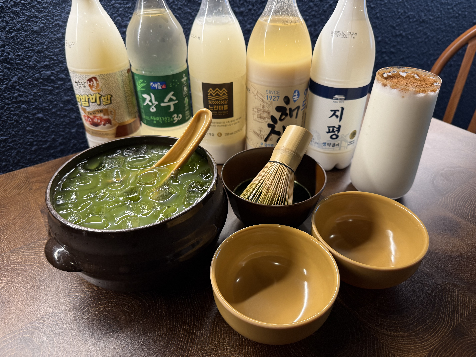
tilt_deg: -35.3
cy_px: 178
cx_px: 238
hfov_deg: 71.6
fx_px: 330
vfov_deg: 56.8
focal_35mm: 24
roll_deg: +0.7
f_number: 1.78
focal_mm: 6.76
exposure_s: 1/60
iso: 125
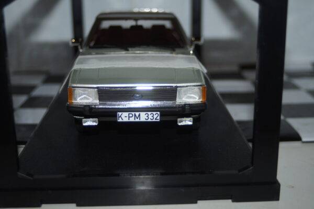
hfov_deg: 37.9
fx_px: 458
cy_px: 104
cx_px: 157
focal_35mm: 52
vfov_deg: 25.8
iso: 100
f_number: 4
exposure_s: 1/80
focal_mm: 35
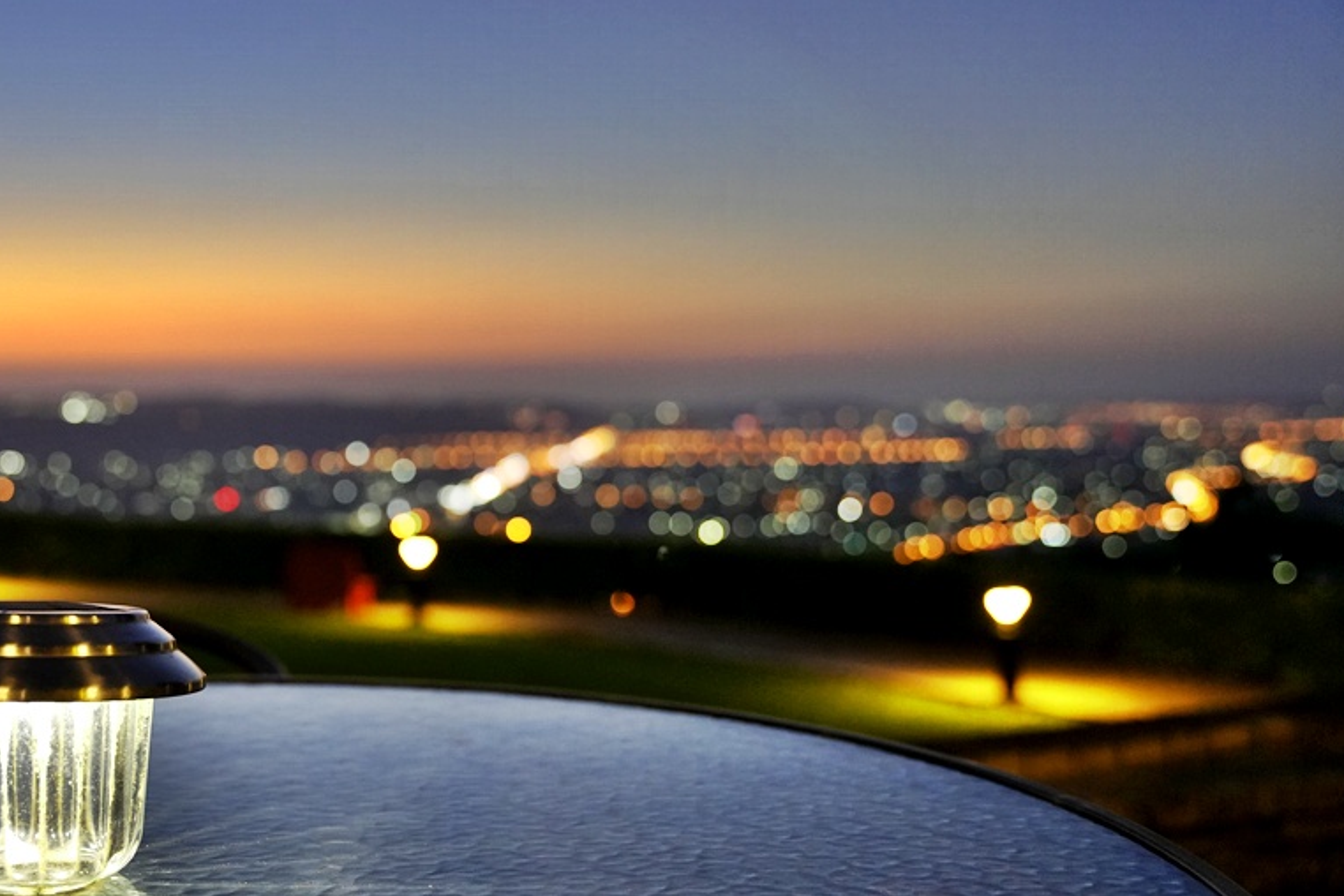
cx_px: 520
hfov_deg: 44.1
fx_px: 1645
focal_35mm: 44
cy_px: 599
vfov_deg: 30.2
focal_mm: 32.8
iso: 2000
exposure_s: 1/25
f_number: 2.8
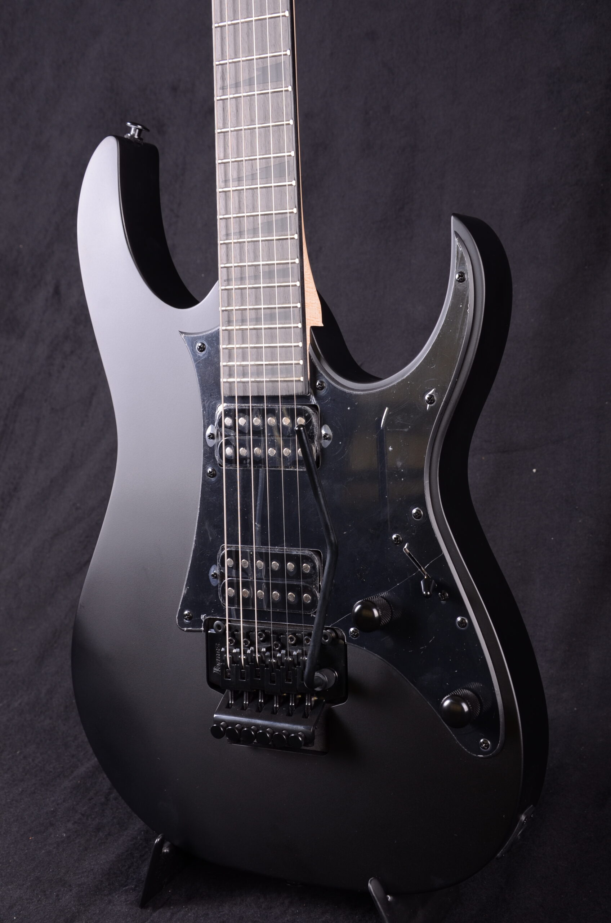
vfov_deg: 37.9
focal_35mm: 52
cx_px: 306
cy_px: 462
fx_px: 1342
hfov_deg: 25.6
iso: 200
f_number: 10
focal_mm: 35
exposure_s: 1/200
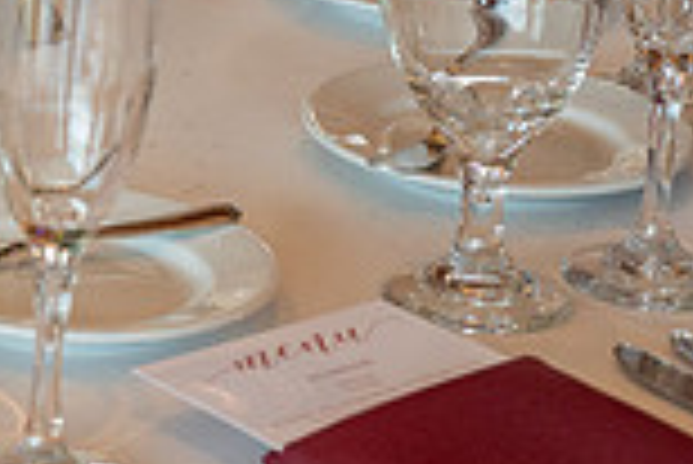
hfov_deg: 8.9
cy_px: -349
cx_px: -320
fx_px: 4355
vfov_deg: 6.0
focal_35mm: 226
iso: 1000
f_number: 4
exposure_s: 1/160
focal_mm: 60
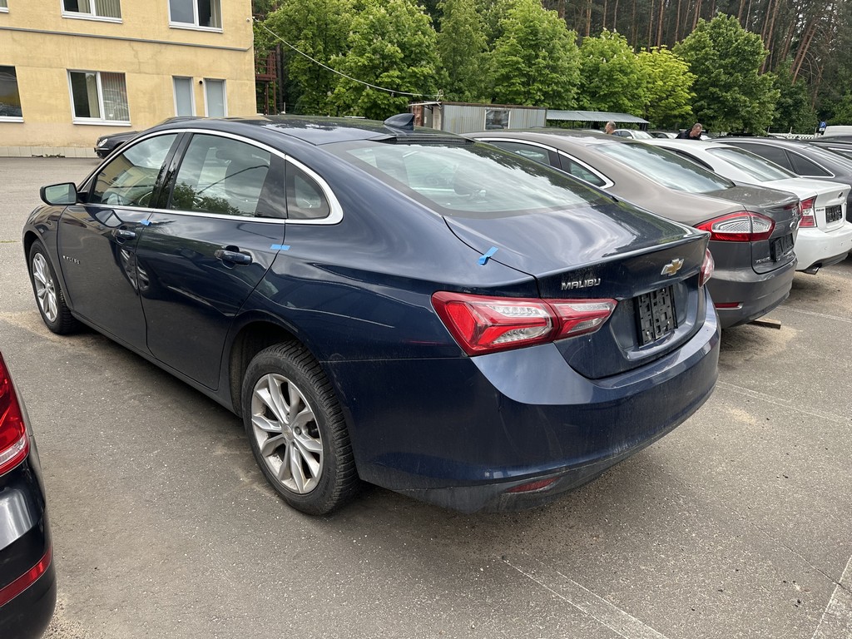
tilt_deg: -16.3
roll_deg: -2.8
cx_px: 426
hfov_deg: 71.6
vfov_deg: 56.8
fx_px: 591
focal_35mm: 24
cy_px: 320
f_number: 1.78
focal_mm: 6.86
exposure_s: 1/935
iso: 80
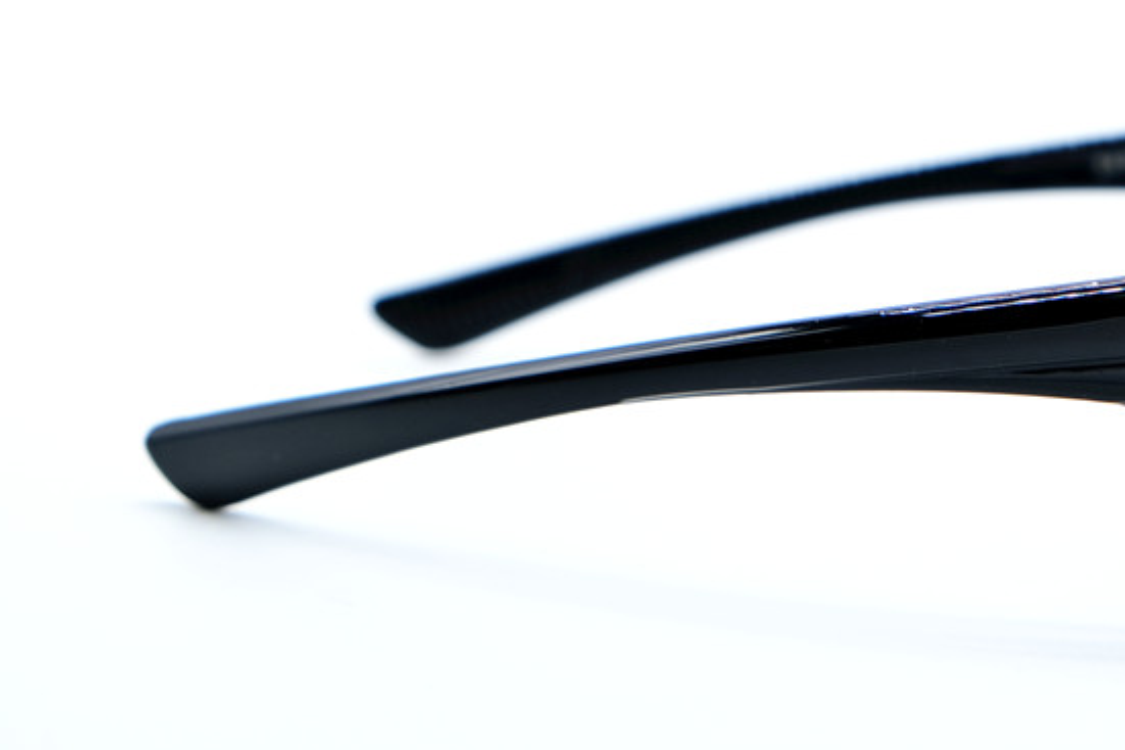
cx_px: 931
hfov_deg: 14.8
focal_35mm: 138
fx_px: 4311
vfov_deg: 9.9
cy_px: 264
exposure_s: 1/220
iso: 320
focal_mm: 50.5
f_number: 5.6
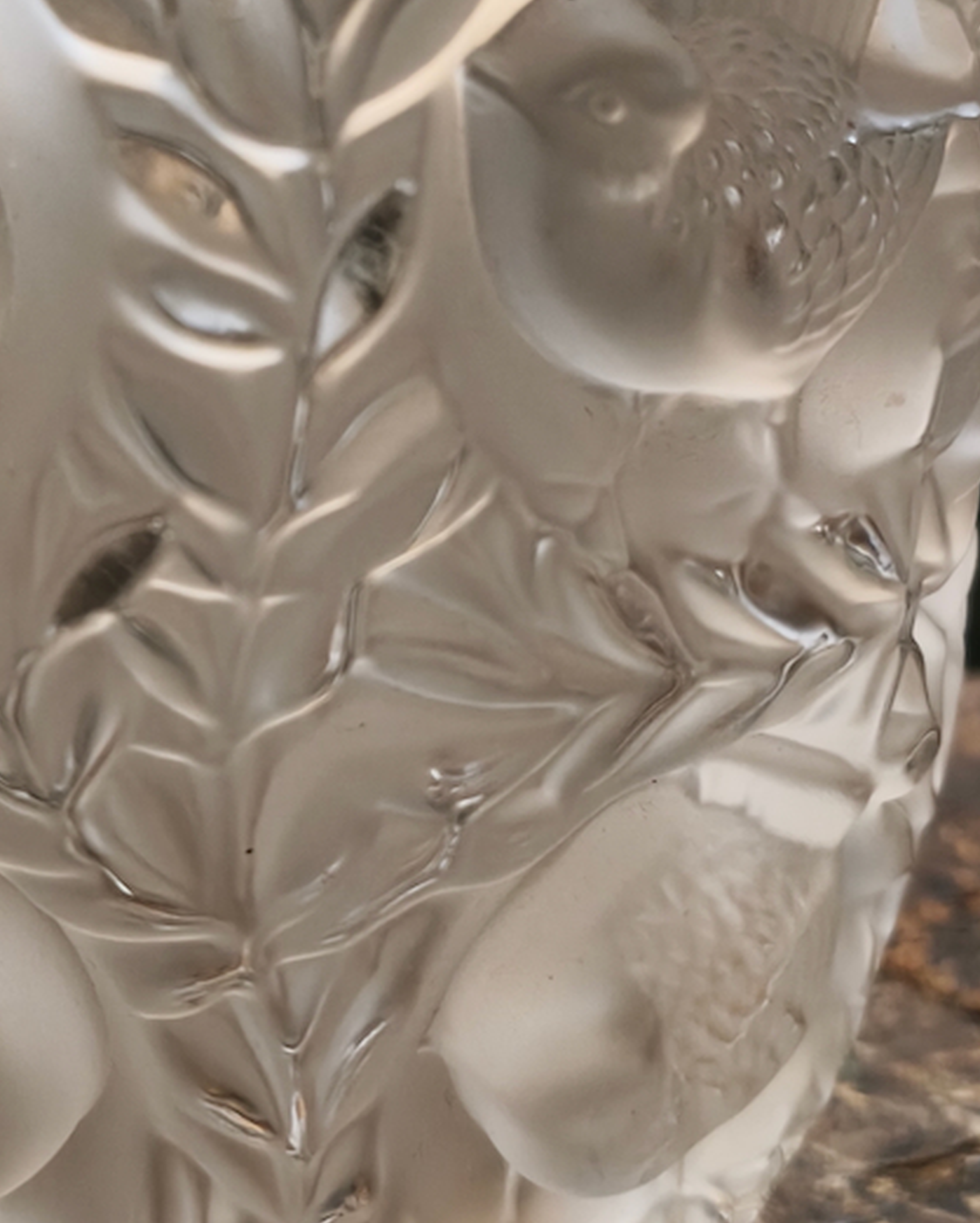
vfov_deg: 28.0
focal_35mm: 67
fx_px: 2428
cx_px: 209
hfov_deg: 22.5
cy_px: 365
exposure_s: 1/100
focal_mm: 5.35
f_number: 1.7
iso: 320
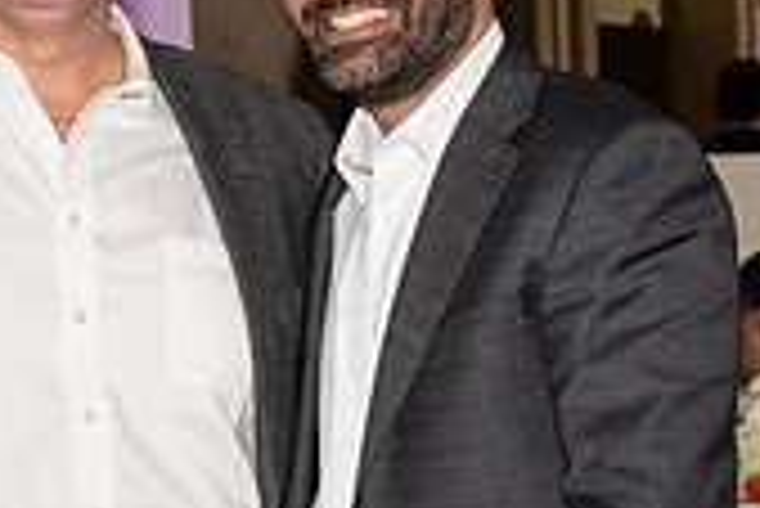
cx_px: 58
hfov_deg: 13.5
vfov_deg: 9.1
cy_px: 330
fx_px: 3190
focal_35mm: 151
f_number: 5.6
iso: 800
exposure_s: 1/100
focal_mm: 44
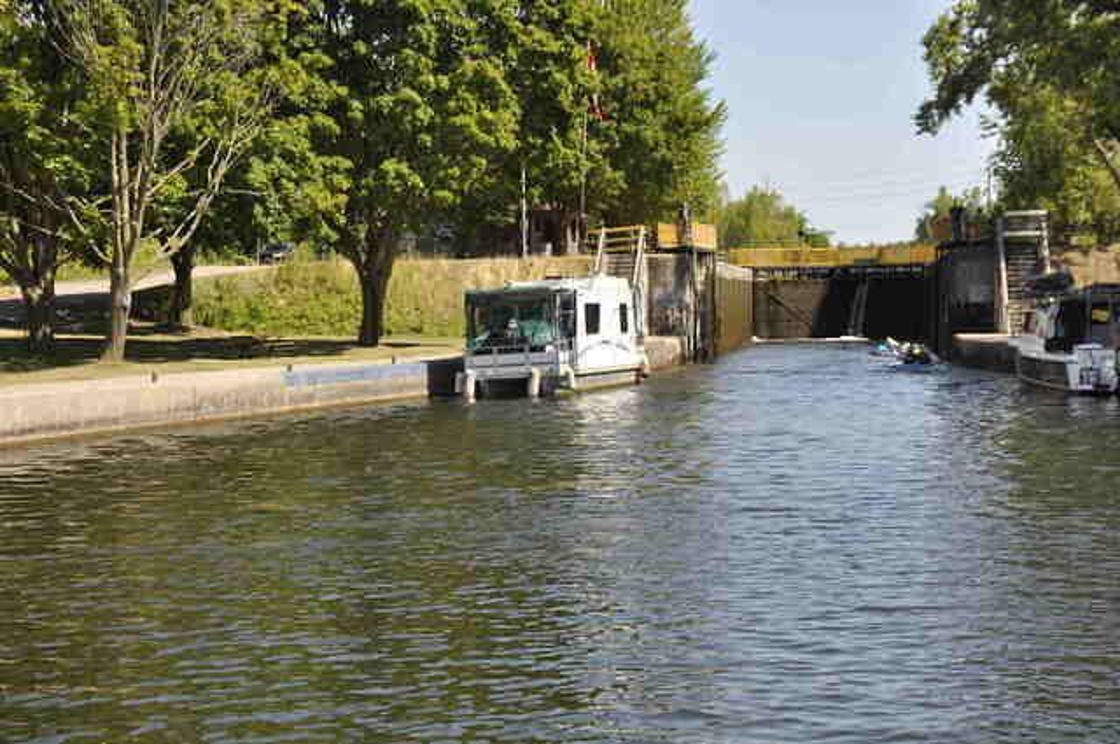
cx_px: 560
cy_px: 372
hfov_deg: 28.1
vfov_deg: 18.9
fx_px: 2237
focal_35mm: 72
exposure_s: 1/400
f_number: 8
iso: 200
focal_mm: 48
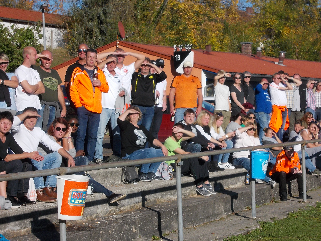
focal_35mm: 112
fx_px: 1039
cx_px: 166
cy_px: 137
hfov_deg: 17.6
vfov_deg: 13.2
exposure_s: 1/125
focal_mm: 13.6
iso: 80
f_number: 10.6
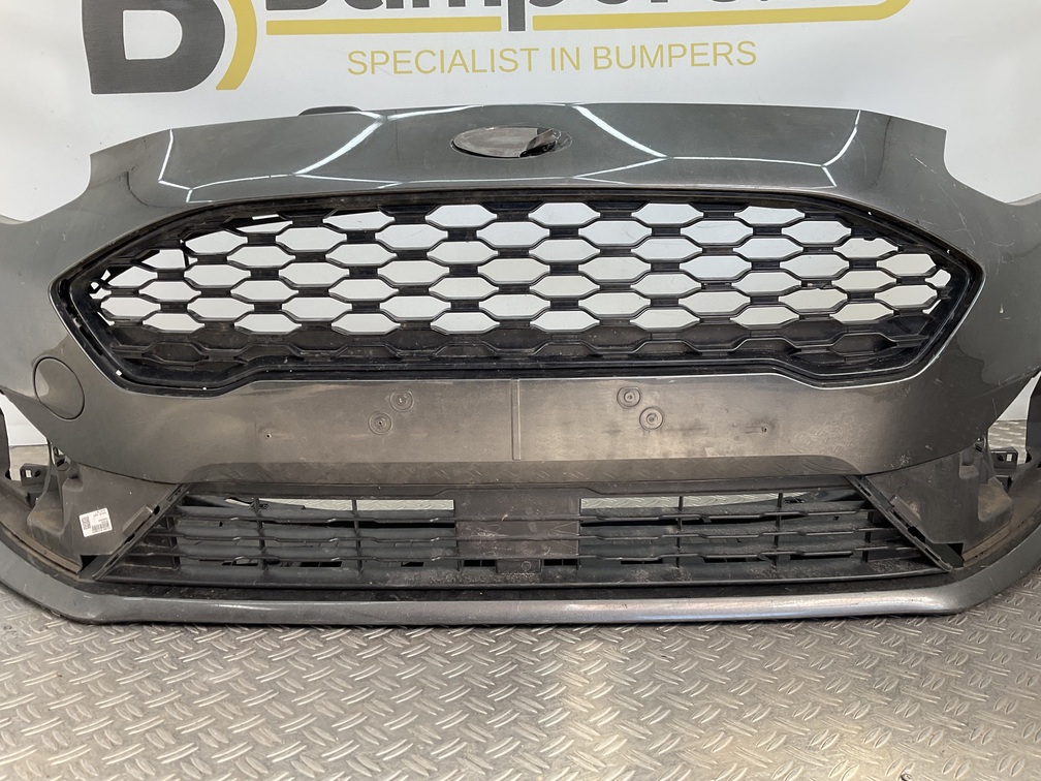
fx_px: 872
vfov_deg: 48.2
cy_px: 390
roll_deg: -0.7
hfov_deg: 61.7
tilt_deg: -11.0
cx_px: 520
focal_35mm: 29
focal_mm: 3
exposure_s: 1/103
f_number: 1.8
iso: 16
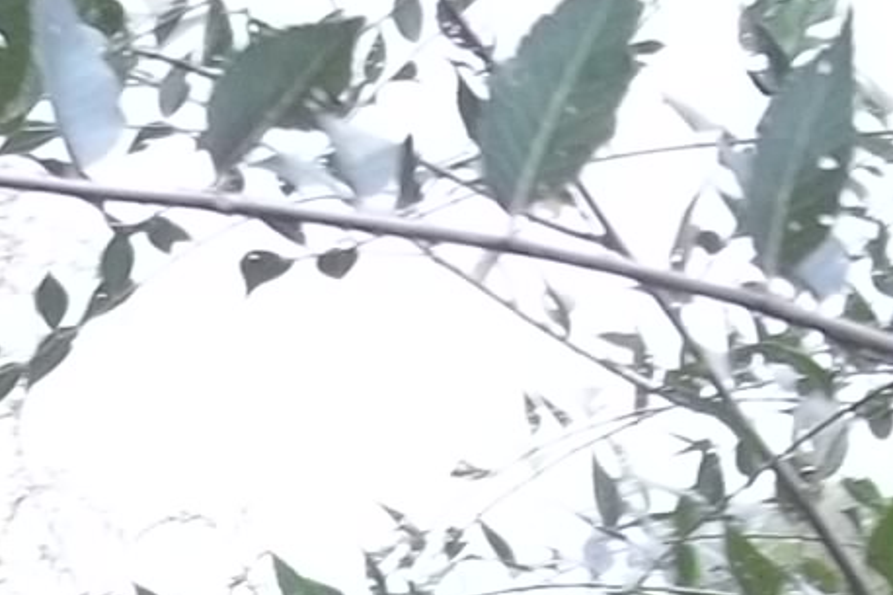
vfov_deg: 5.9
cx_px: -922
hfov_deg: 9.0
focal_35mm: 216
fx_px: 5356
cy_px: 1871
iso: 64
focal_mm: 5.9
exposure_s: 1/60
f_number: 3.3
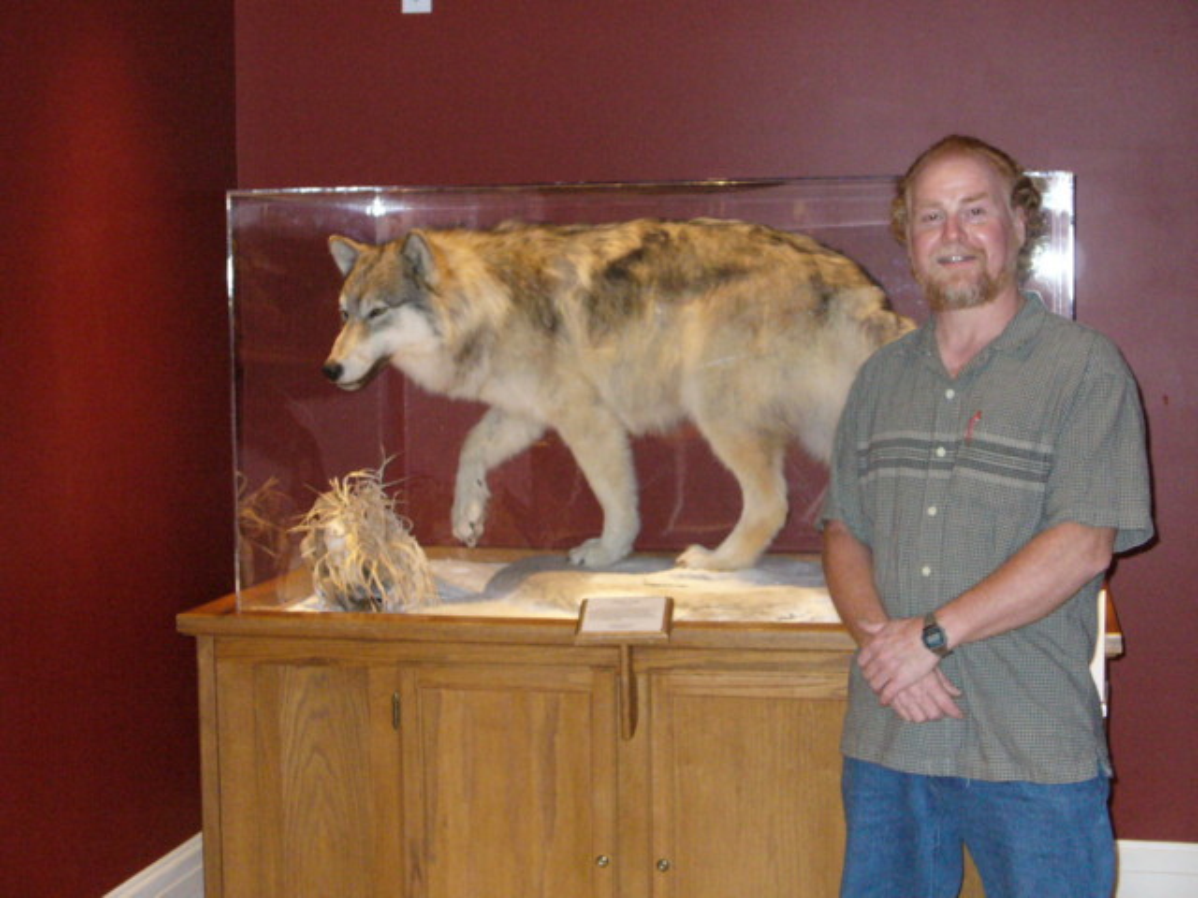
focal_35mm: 60
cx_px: 599
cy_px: 449
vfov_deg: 24.4
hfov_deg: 32.2
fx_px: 2076
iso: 400
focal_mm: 9.9
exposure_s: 1/60
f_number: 3.1
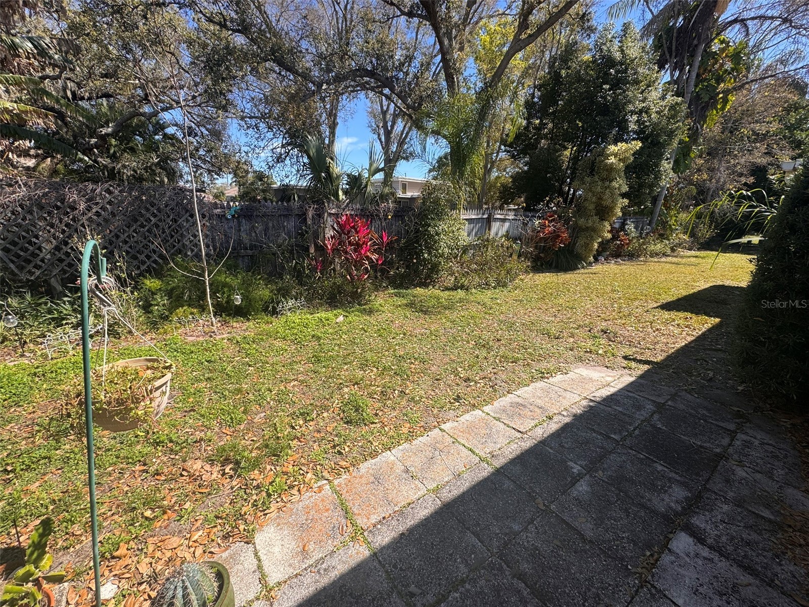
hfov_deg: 102.1
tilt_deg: -17.4
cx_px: 404
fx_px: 327
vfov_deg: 85.7
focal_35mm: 14
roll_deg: -2.0
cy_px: 304
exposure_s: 1/944
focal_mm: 2.22
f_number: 2.2
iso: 40
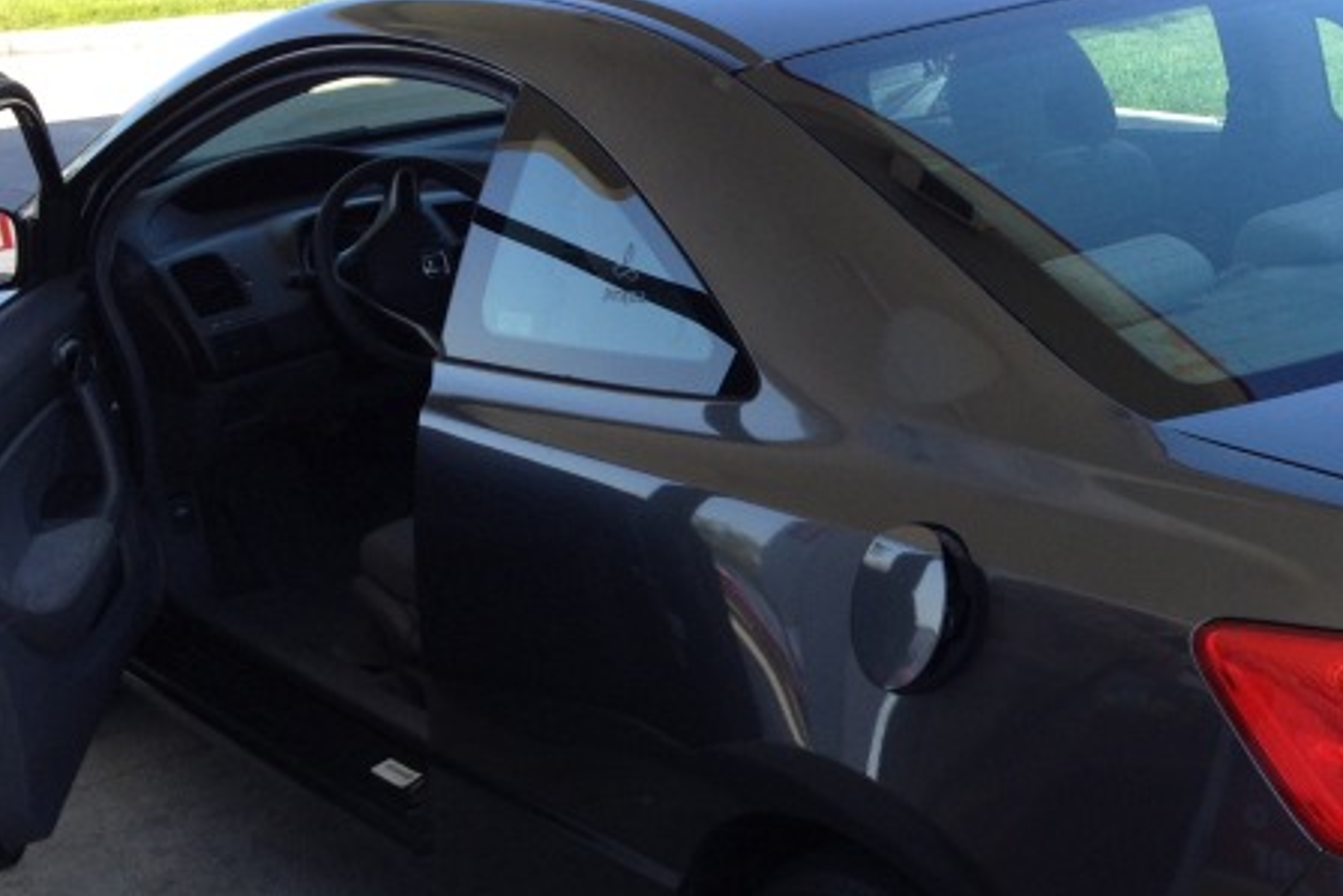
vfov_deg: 20.9
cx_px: 1055
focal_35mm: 65
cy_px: 554
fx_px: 2426
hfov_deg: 30.3
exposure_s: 1/378
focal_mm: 4.3
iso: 64
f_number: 2.4
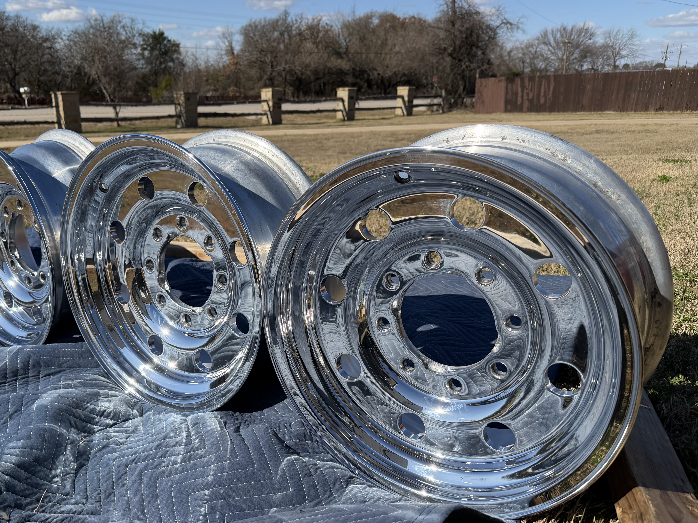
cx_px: 259
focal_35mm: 31
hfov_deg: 57.6
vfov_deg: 45.2
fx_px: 625
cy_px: 310
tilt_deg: -19.3
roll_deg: +1.1
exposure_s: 1/7353
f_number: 1.78
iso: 125
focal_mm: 6.76
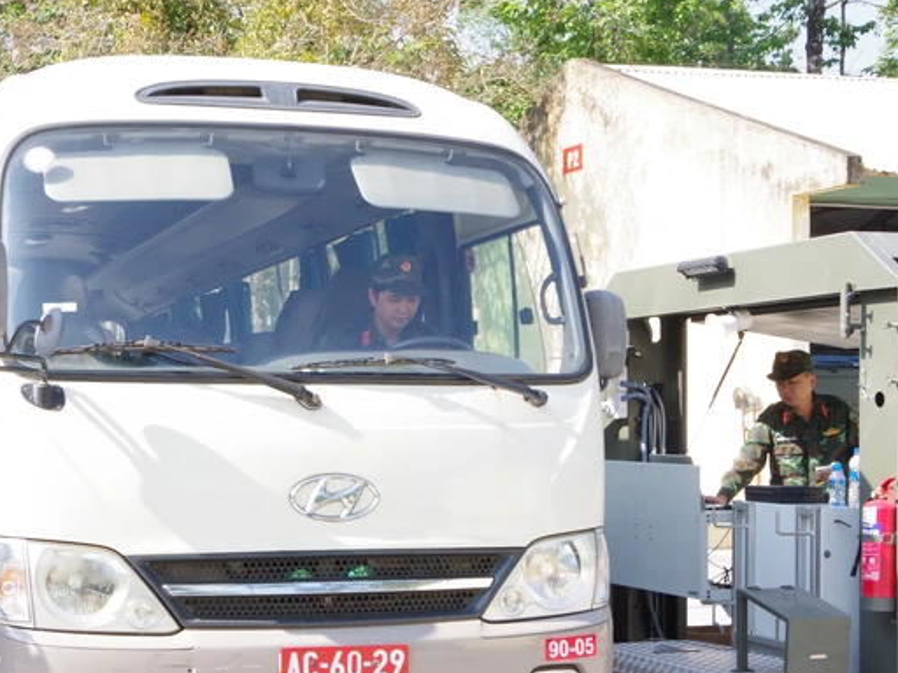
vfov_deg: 21.2
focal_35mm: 69
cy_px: 434
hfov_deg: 28.0
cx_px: 297
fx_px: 1790
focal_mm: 31
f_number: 11
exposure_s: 1/200
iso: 800
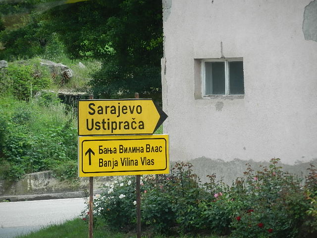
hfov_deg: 7.9
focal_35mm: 252
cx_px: 158
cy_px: 119
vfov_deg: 5.9
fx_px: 2308
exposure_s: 1/100
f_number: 5.3
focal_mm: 45.3
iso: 160
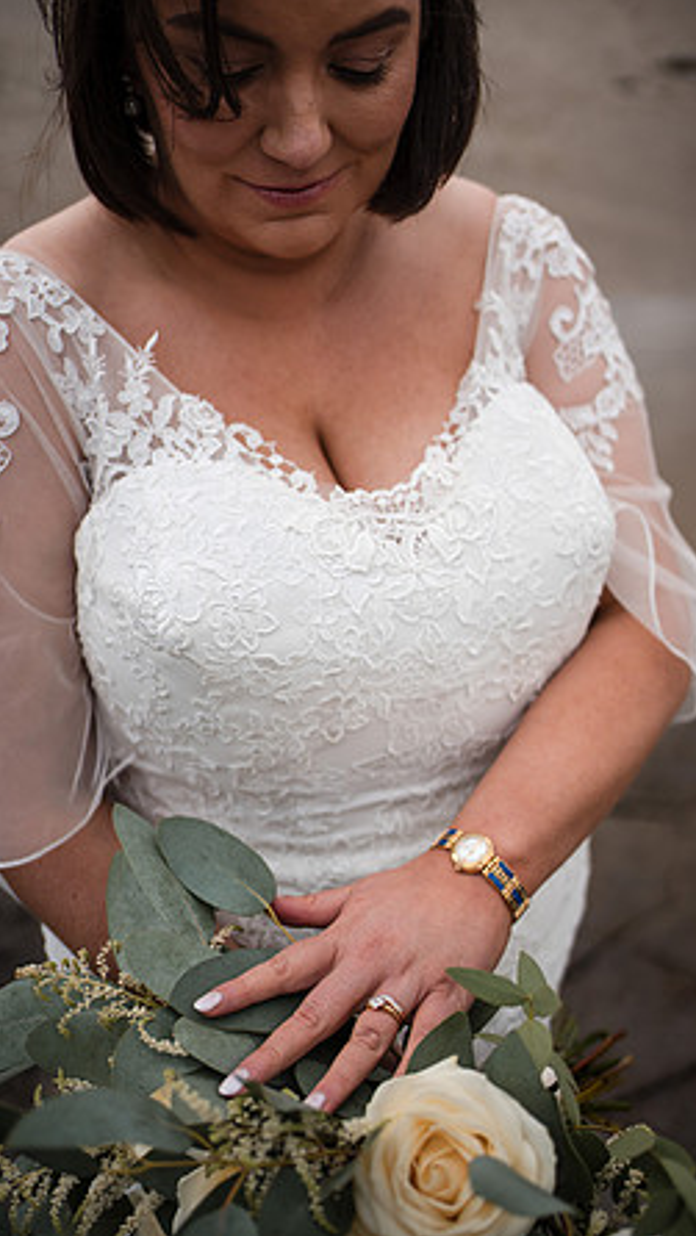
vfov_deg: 54.0
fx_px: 1213
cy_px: 615
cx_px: 369
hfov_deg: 32.0
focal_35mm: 37
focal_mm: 35
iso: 100
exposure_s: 1/8000
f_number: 1.8
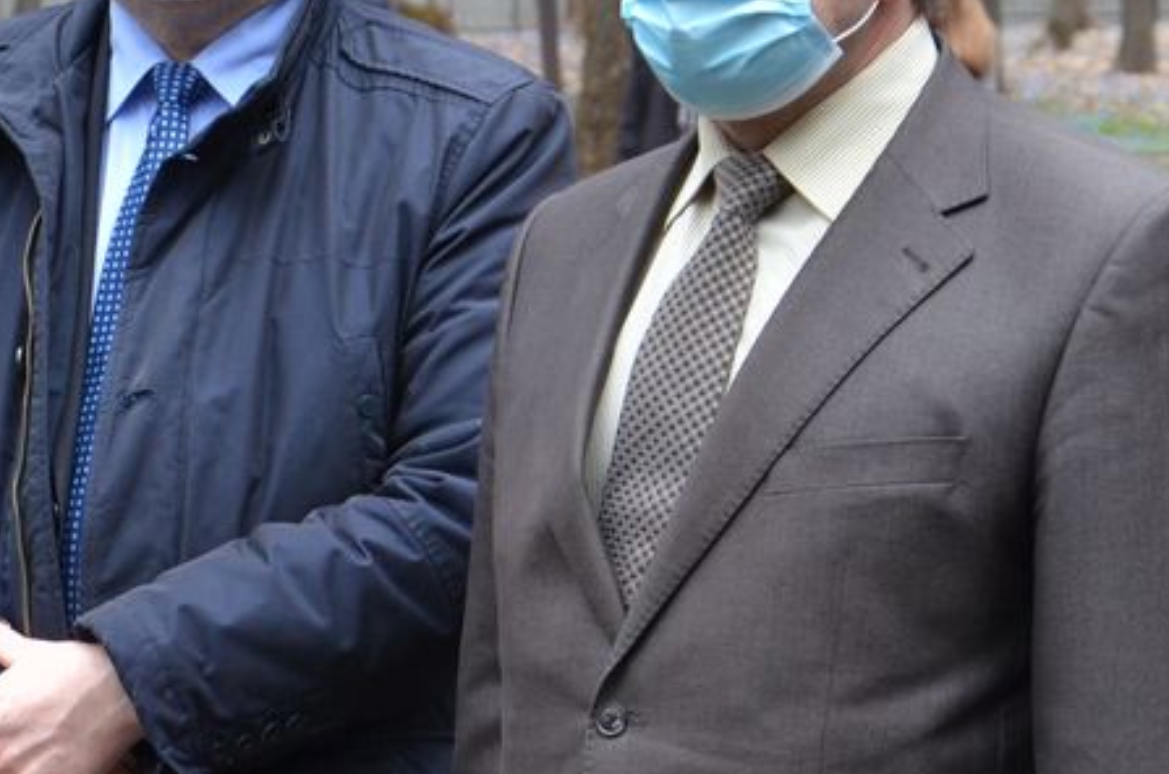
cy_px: 268
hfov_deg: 11.0
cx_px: 544
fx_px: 6092
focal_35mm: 188
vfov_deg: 7.3
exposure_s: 1/400
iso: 400
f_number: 6.3
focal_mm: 40
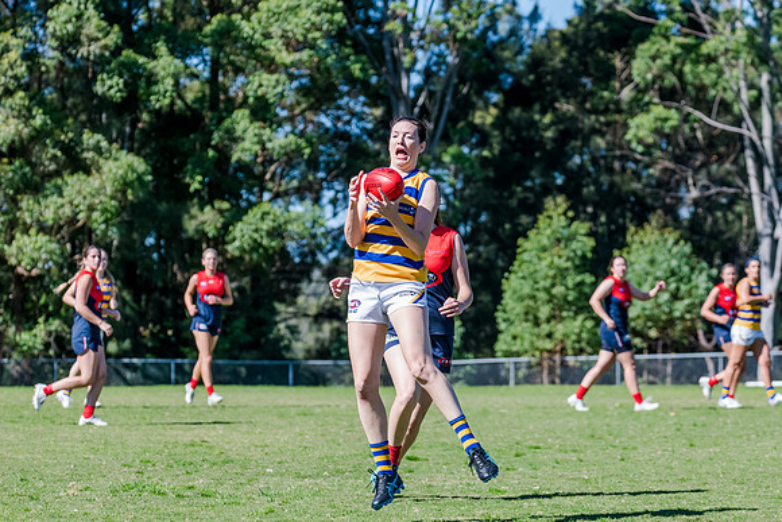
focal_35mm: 185
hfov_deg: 11.1
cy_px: 261
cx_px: 391
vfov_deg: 7.4
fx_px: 4025
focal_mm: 180
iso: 800
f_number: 7.1
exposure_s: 1/1600
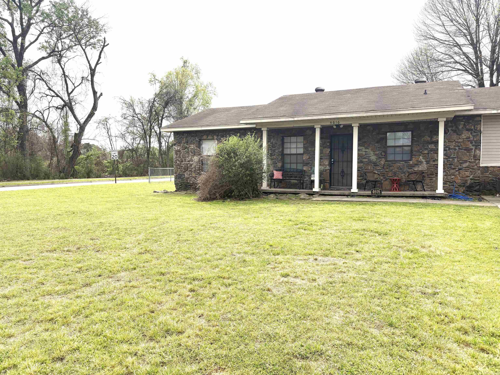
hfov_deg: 67.3
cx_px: 250
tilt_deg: -2.3
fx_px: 376
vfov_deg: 53.1
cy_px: 188
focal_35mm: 26
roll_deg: +0.5
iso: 64
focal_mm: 5.96
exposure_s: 1/4950
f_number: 1.6
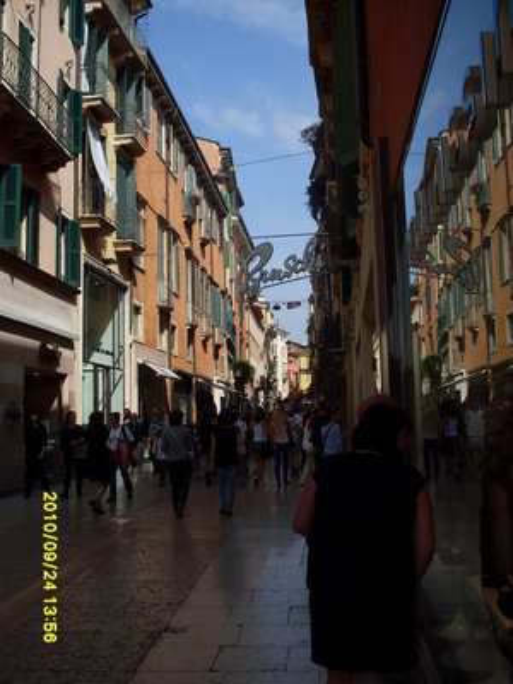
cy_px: 342
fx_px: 751
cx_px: 256
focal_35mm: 38
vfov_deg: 49.0
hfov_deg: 37.7
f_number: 8.4
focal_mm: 6.3
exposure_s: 1/250
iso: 80
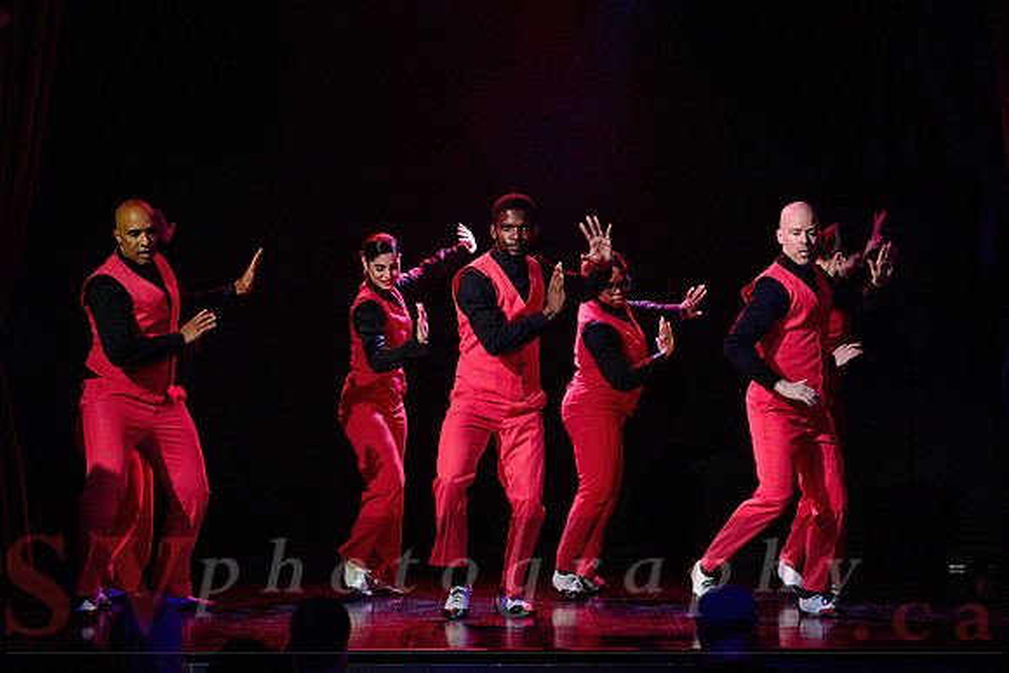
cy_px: 268
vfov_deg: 10.7
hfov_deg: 16.0
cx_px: 563
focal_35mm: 128
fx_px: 3595
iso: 1600
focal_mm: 105
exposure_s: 1/250
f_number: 2.8
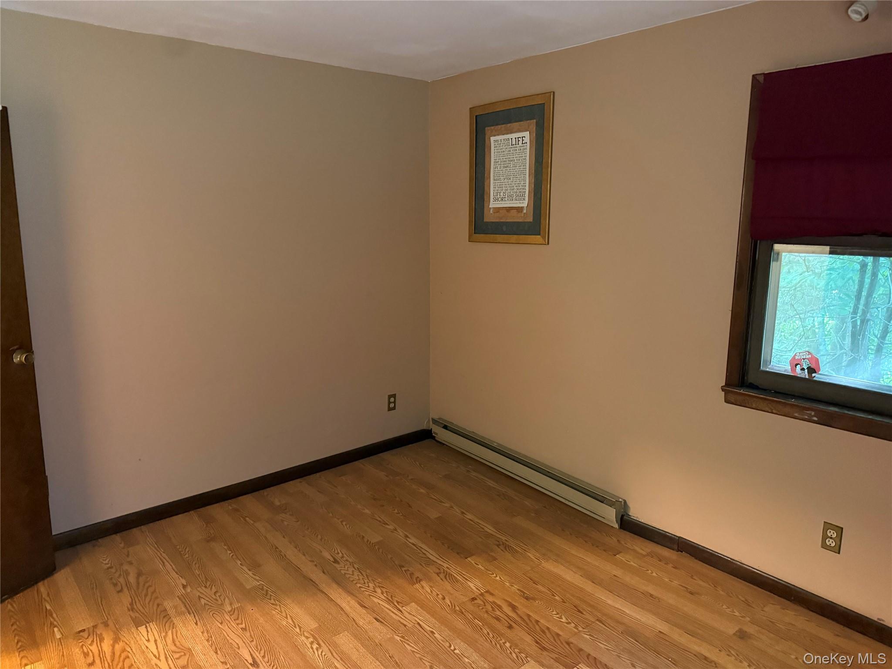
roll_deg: -1.2
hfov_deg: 71.6
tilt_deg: -10.7
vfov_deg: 56.8
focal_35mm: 24
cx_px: 446
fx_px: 618
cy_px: 334
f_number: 1.78
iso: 1000
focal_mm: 6.76
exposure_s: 1/30
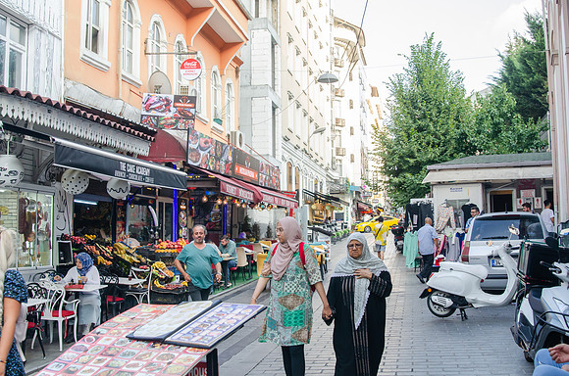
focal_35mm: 42
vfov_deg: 31.7
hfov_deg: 46.5
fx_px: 662
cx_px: 284
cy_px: 188
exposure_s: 1/160
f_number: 6.3
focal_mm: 28
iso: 640
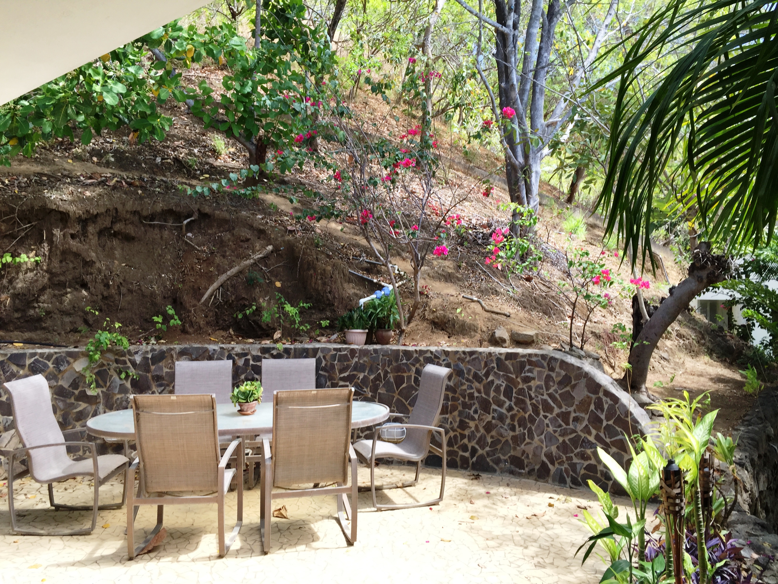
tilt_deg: -2.5
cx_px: 389
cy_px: 292
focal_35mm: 29
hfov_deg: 61.7
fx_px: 652
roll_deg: -2.3
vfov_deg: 48.2
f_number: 2.2
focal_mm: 4.15
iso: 32
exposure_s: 1/465
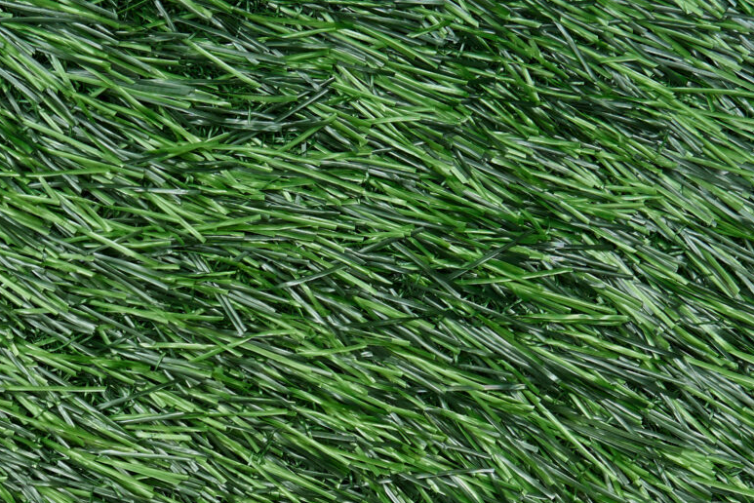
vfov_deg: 9.0
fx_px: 3122
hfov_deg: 13.3
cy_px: 685
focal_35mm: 149
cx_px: -210
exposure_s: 1/200
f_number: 9
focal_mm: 45
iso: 320
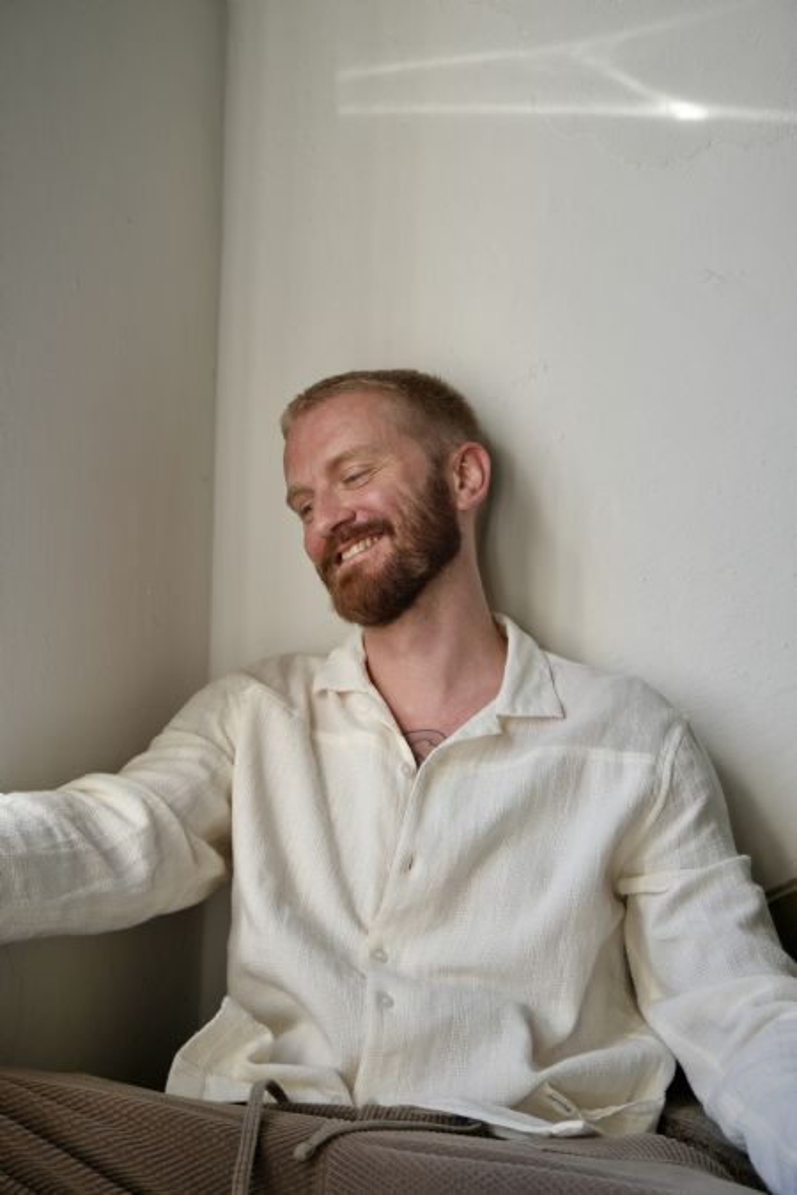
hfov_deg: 30.8
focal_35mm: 44
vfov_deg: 45.0
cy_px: 598
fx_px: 1444
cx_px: 398
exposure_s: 1/160
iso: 200
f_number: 4.5
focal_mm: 29
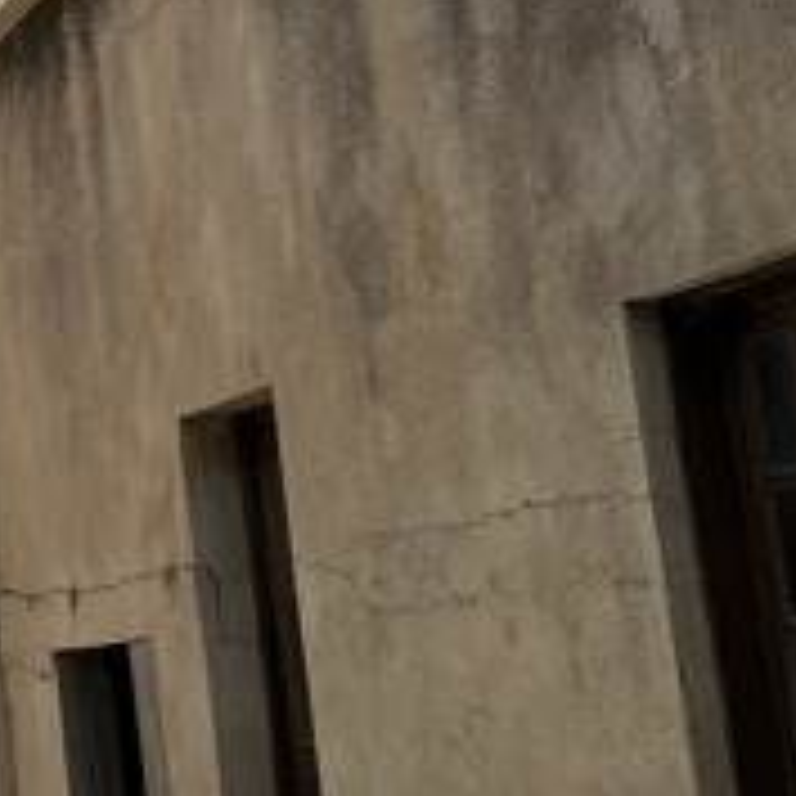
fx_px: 2706
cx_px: -189
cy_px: 27
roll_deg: +5.4
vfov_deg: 16.4
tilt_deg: +13.7
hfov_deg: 16.0
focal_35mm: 104
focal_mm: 5.1
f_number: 1.6
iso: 50
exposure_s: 1/5319
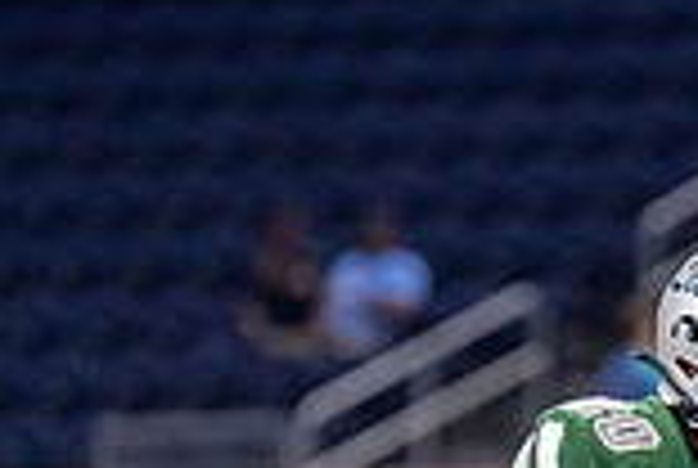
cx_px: 692
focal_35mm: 1083
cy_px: 651
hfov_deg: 1.9
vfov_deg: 1.3
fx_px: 21038
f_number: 2.8
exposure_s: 1/1000
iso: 2000
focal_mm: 200
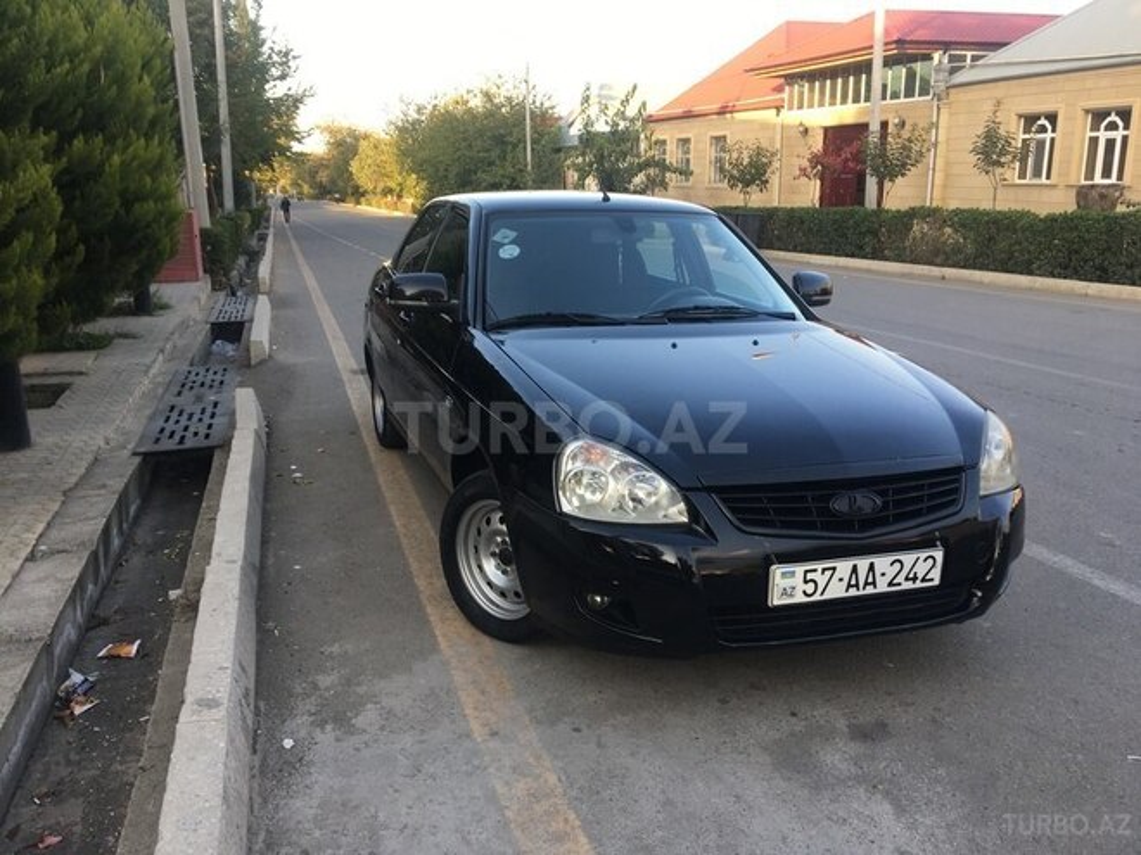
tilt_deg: -14.5
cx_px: 570
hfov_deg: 61.7
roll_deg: -0.2
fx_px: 956
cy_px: 428
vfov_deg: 48.2
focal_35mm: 29
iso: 25
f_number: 2.2
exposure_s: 1/129
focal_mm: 4.15
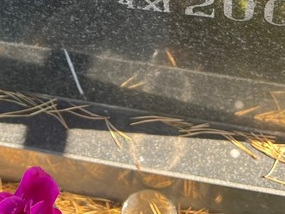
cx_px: 75
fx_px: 601
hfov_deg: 26.4
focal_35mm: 73
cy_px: -72
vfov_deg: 18.6
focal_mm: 5.7
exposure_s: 1/171
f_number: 1.5
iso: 50
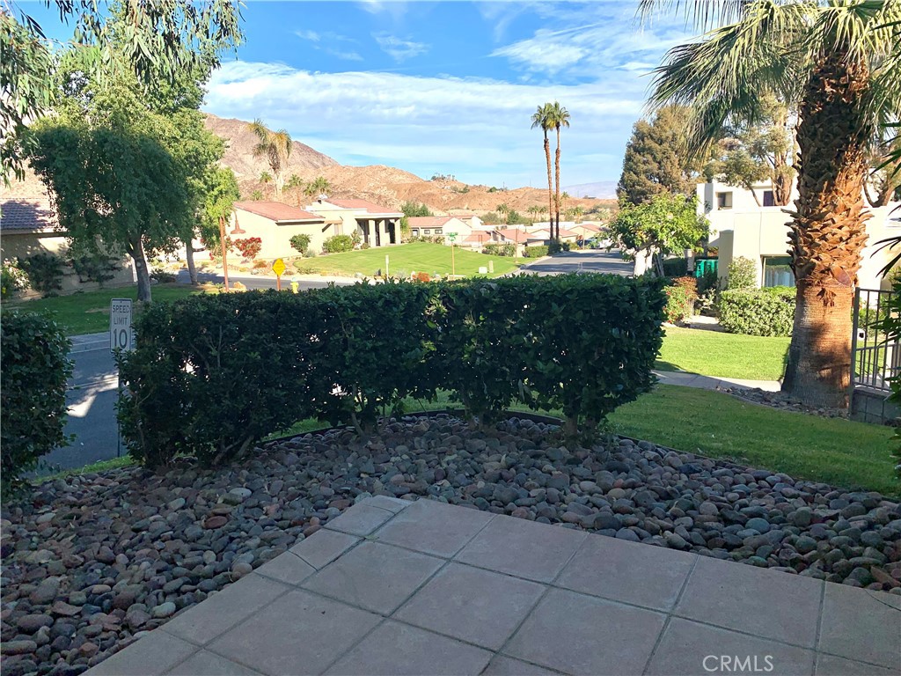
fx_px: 677
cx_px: 450
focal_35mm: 26
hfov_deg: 67.3
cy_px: 338
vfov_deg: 53.1
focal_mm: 4.25
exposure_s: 1/4274
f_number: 1.8
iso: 25
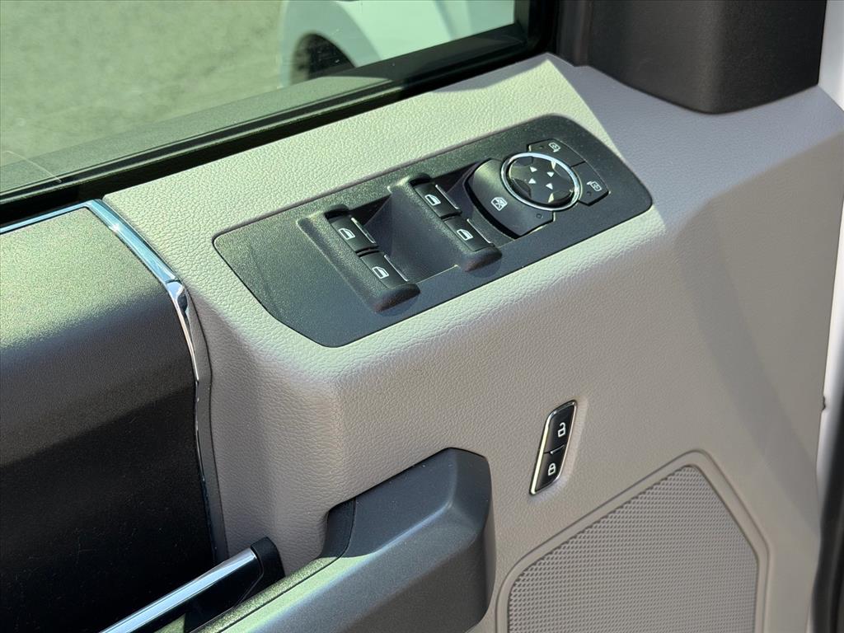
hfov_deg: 39.7
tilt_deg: -31.4
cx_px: 422
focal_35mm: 48
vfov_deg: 30.3
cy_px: 316
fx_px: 1170
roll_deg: +5.0
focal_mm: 6.76
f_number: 1.78
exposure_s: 1/469
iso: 64
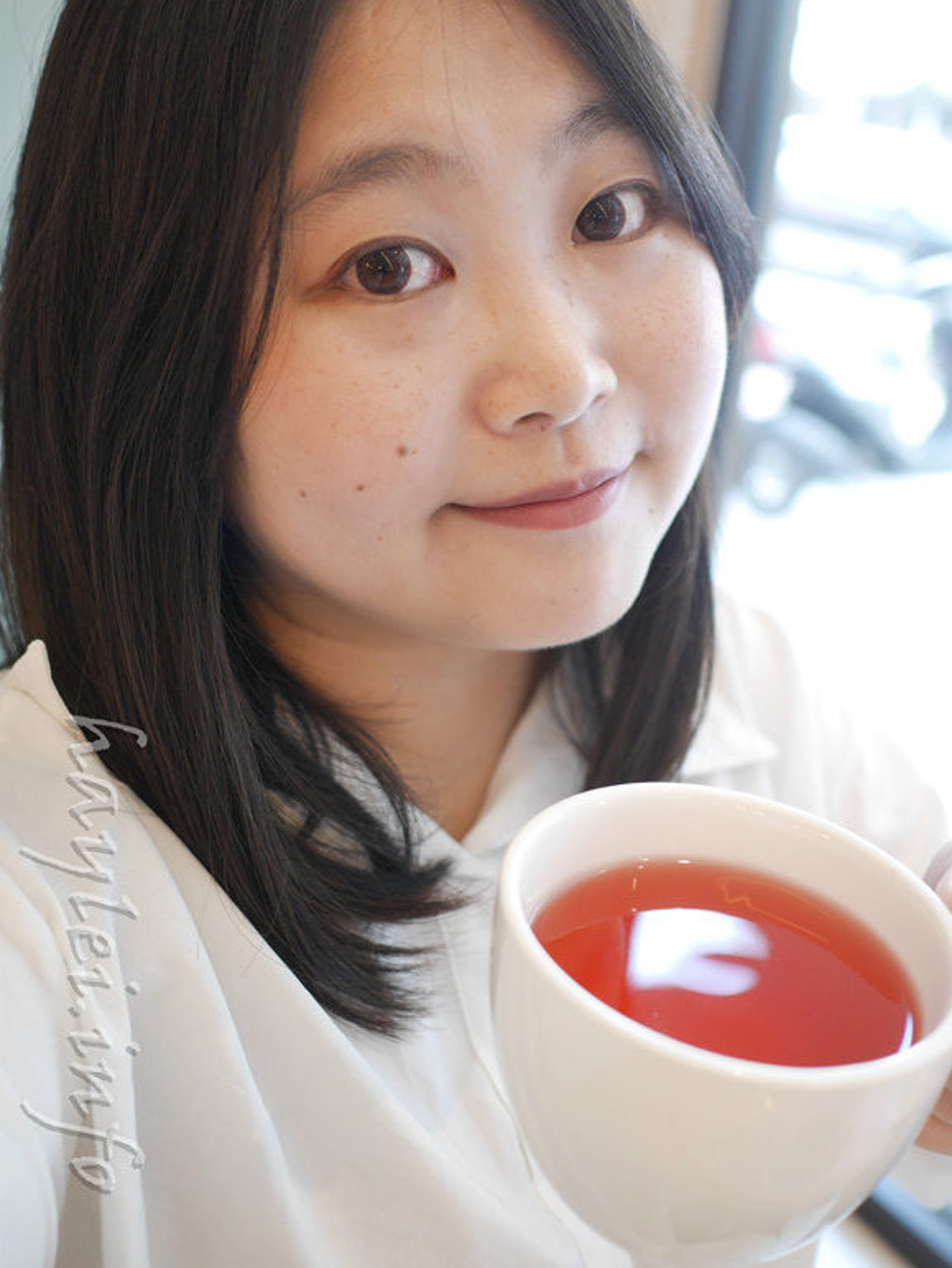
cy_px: 544
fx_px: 1282
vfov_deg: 52.4
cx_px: 543
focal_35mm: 35
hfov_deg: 40.6
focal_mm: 15
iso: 400
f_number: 1.7
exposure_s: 1/60
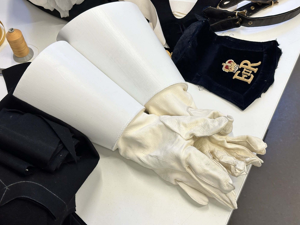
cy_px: 110
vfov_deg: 29.7
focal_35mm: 49
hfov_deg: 38.9
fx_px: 425
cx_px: 152
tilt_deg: -56.8
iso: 80
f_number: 1.78
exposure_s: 1/100
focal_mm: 6.86
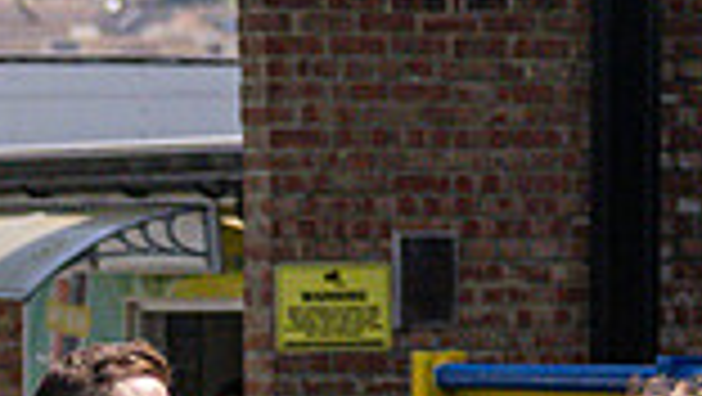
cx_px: -57
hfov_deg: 5.0
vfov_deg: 2.8
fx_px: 7972
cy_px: 954
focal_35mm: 428
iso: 2000
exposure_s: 1/32000
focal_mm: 60
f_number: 2.5
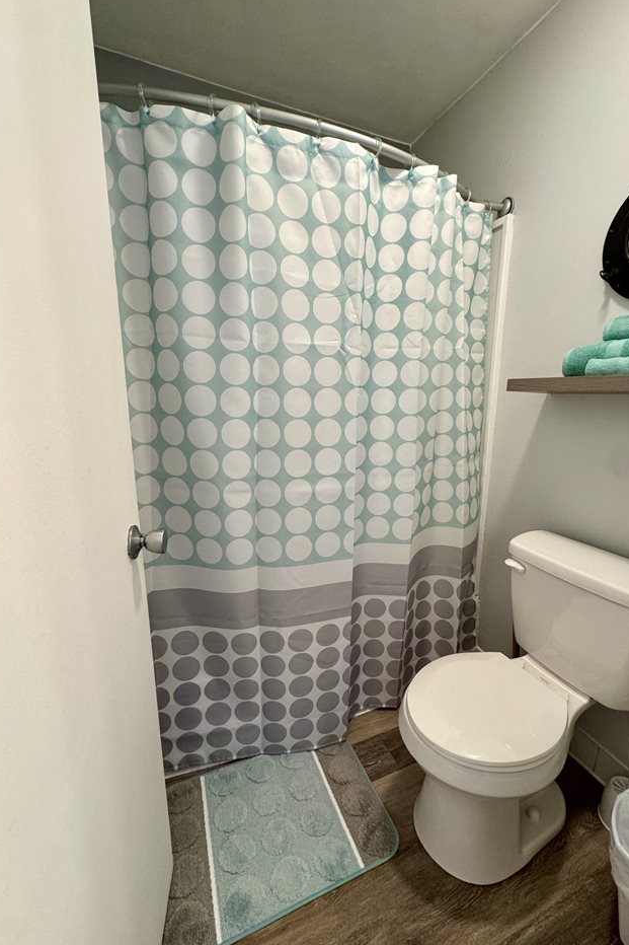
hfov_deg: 77.2
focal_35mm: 15
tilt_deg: -12.4
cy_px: 475
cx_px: 335
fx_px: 393
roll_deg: -0.8
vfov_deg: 100.4
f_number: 2.2
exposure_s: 1/60
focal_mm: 2.22
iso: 200
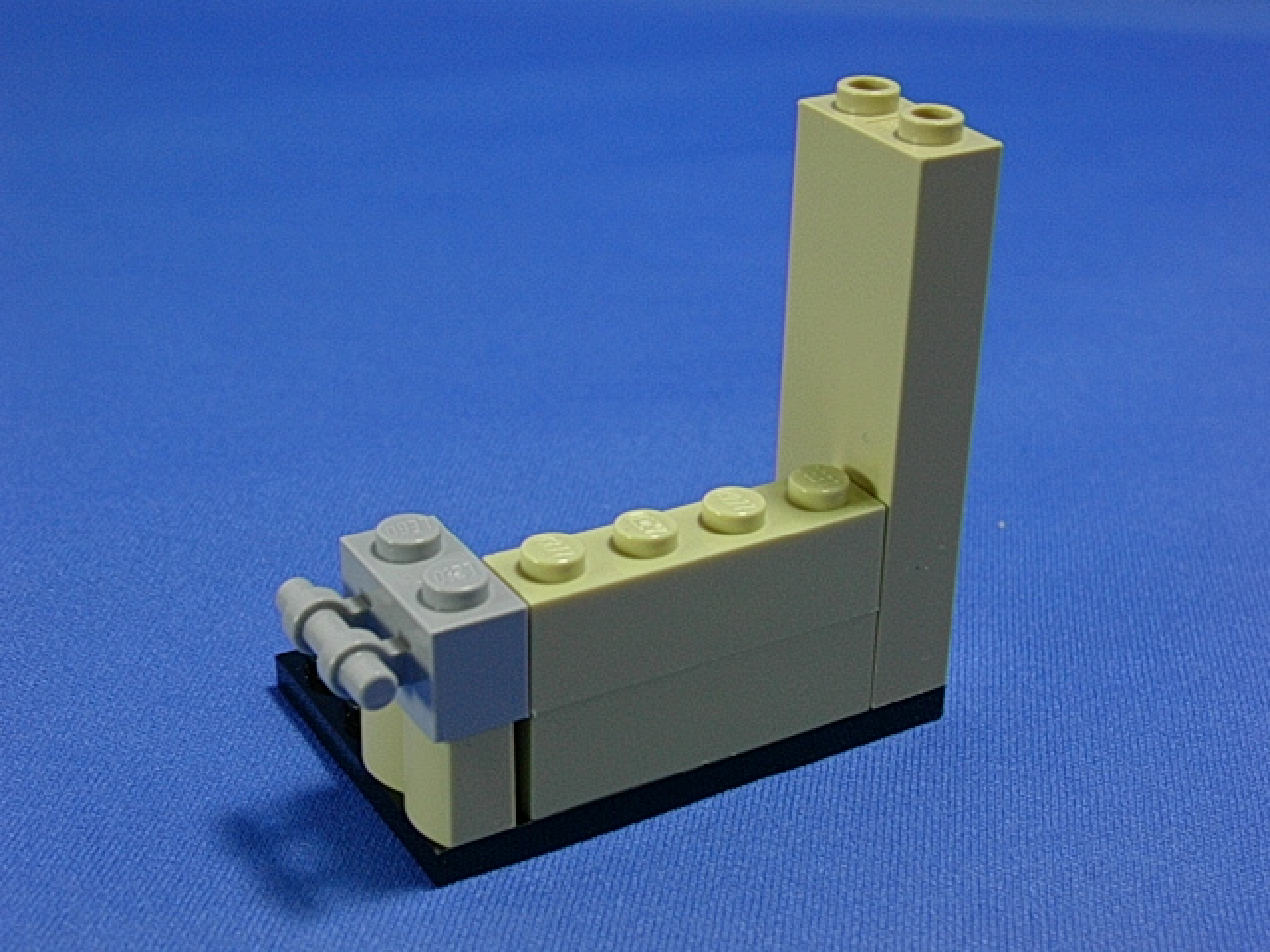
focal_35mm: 60
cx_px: 635
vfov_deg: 24.4
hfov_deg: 32.2
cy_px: 476
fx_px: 2201
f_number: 3.4
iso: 70
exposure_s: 1/30.2
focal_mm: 9
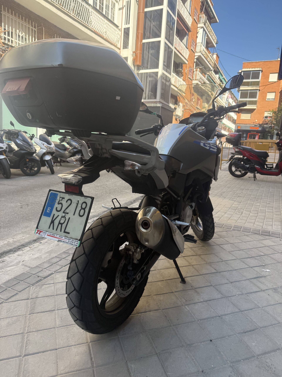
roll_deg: -2.7
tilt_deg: -9.5
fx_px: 261
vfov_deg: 71.6
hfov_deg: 56.8
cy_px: 188
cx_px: 141
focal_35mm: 24
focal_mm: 6.76
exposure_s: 1/735
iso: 100
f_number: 1.78
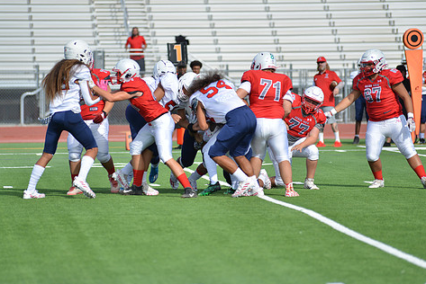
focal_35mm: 245
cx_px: 202
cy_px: 126
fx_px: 2901
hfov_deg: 8.4
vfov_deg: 5.6
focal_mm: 200
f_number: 2.8
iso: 100
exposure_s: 1/1600
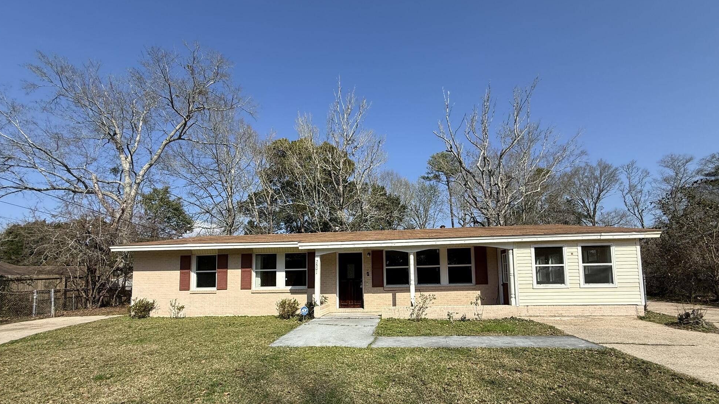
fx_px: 305
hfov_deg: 99.3
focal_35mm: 16
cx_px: 373
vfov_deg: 66.1
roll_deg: +0.7
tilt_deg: +6.5
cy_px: 252
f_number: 2.2
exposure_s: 1/2410
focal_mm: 2.22
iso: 50
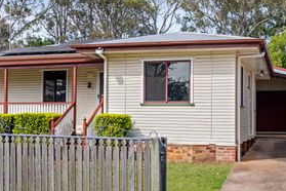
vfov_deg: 22.9
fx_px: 469
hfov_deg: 33.8
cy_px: 123
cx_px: 107
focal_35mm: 59
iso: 100
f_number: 13
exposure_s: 1/60
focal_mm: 35
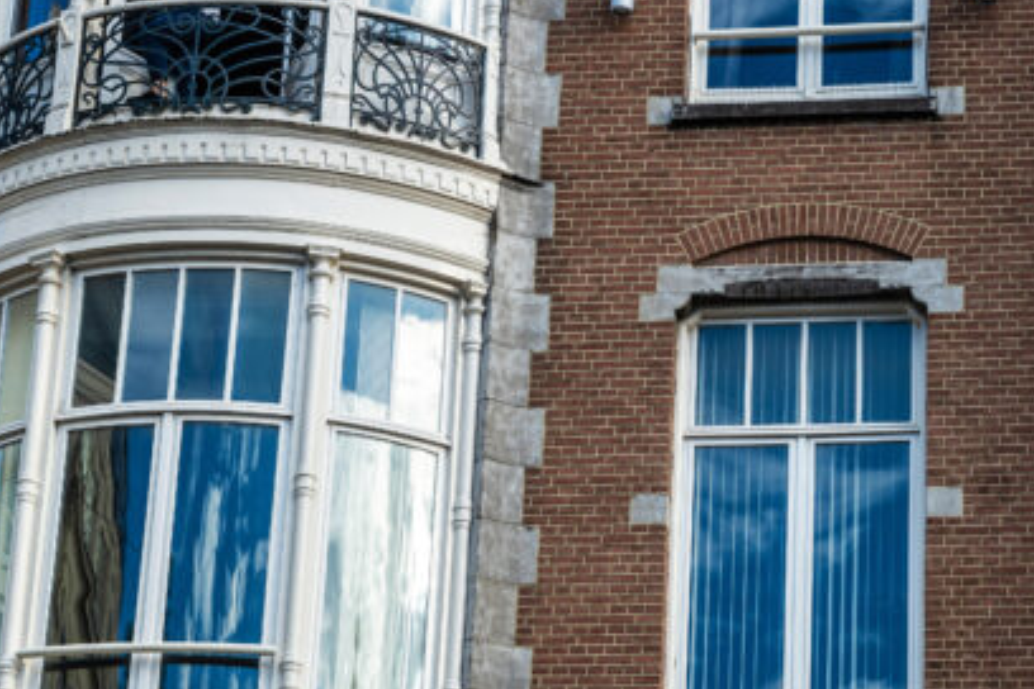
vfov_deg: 12.7
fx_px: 3044
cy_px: 705
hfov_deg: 19.1
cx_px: 781
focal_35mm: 106
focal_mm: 48
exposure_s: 1/125
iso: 100
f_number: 8
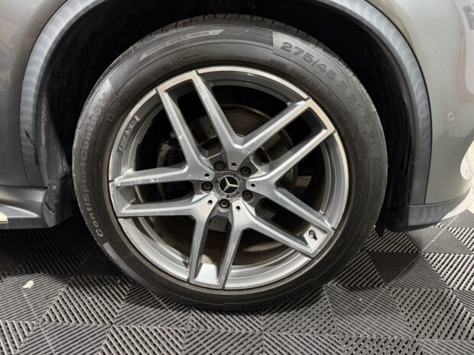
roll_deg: -1.5
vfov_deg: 56.8
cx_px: 237
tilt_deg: -21.9
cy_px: 178
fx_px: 329
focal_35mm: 24
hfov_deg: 71.6
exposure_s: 1/33
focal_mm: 6.76
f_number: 1.78
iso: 800
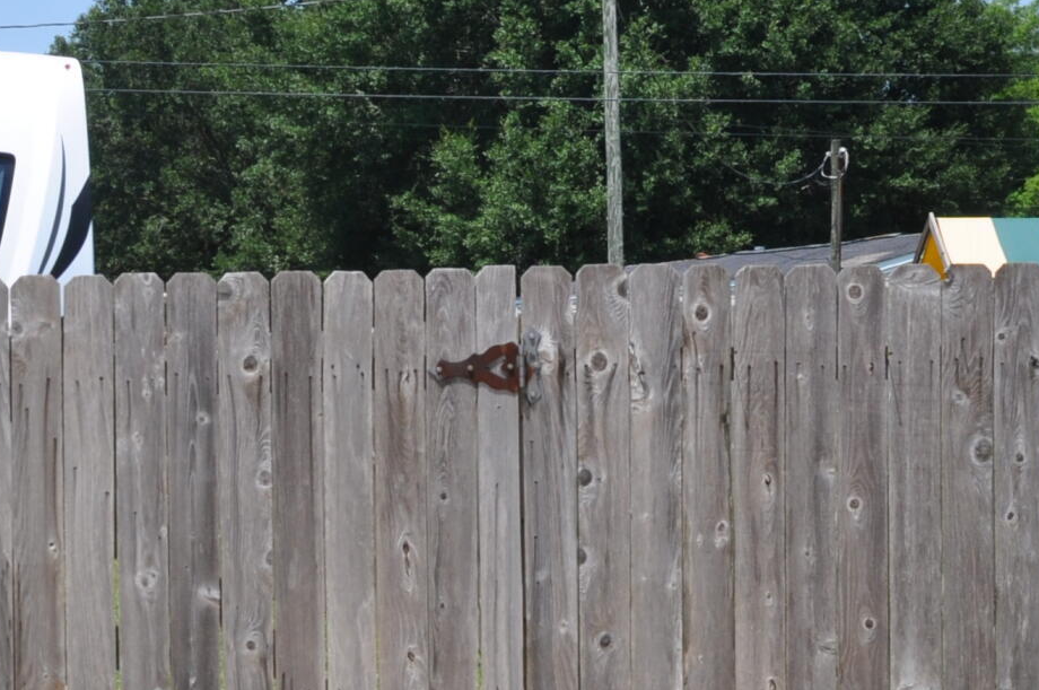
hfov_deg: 14.5
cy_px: 462
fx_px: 3949
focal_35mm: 137
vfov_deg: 10.0
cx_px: -184
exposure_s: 1/320
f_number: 9
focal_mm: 28
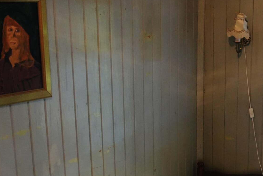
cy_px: 157
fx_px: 468
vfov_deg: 20.8
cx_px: 186
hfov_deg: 31.0
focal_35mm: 64
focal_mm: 28
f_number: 3.5
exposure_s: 1/160
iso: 5000
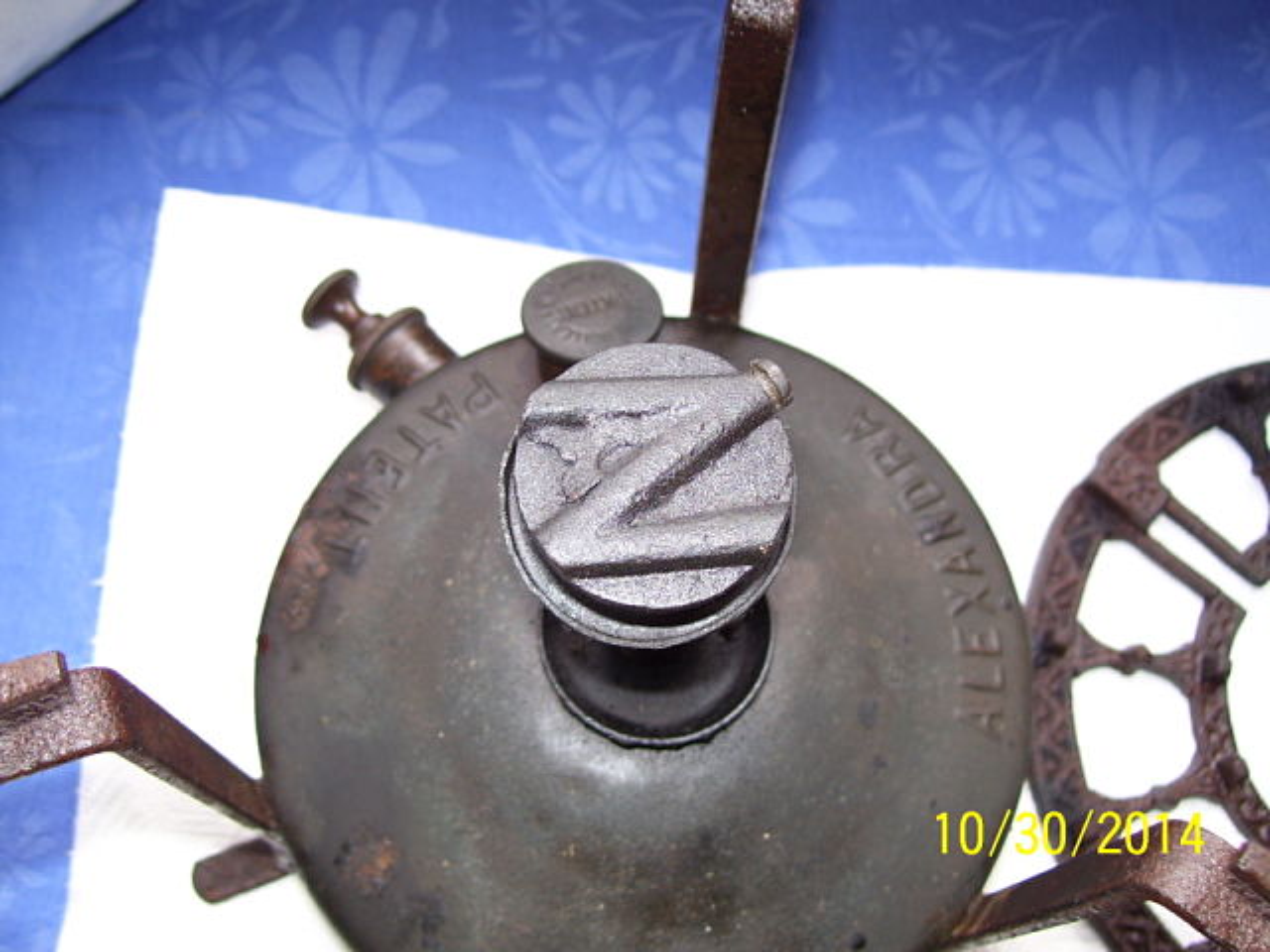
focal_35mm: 36
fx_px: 1321
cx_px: 635
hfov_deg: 51.4
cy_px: 476
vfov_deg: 39.7
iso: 80
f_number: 2.7
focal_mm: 6
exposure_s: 1/60
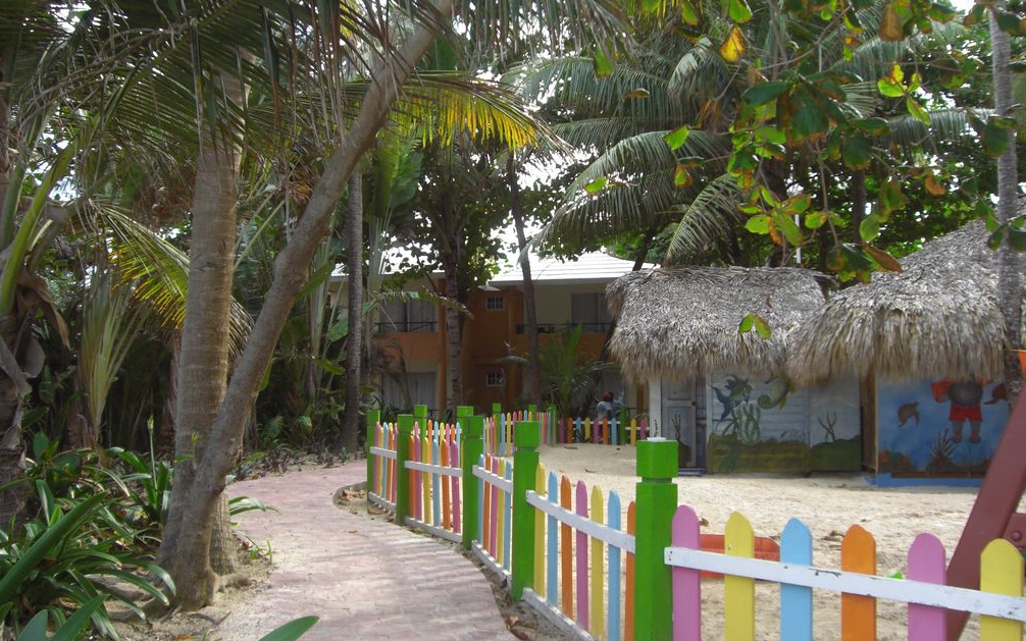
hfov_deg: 48.2
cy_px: 302
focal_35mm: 41
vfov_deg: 31.3
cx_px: 517
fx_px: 1147
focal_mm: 6.2
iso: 64
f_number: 2.7
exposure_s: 1/125
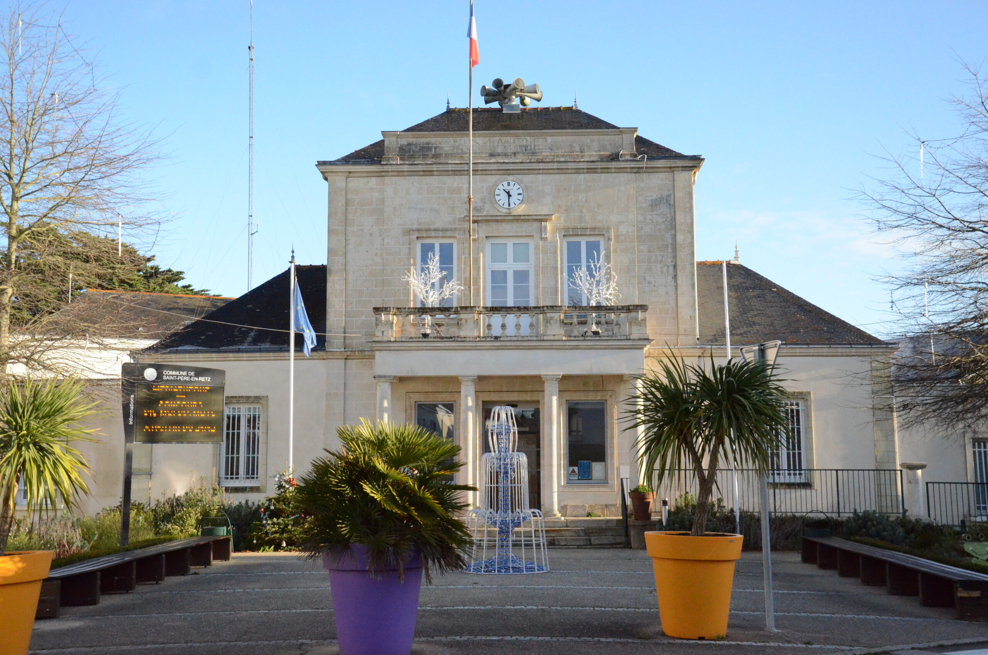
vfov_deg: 29.7
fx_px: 1233
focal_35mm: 45
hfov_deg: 43.7
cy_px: 328
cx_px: 494
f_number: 5.6
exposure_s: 1/8000
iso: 5000
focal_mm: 30
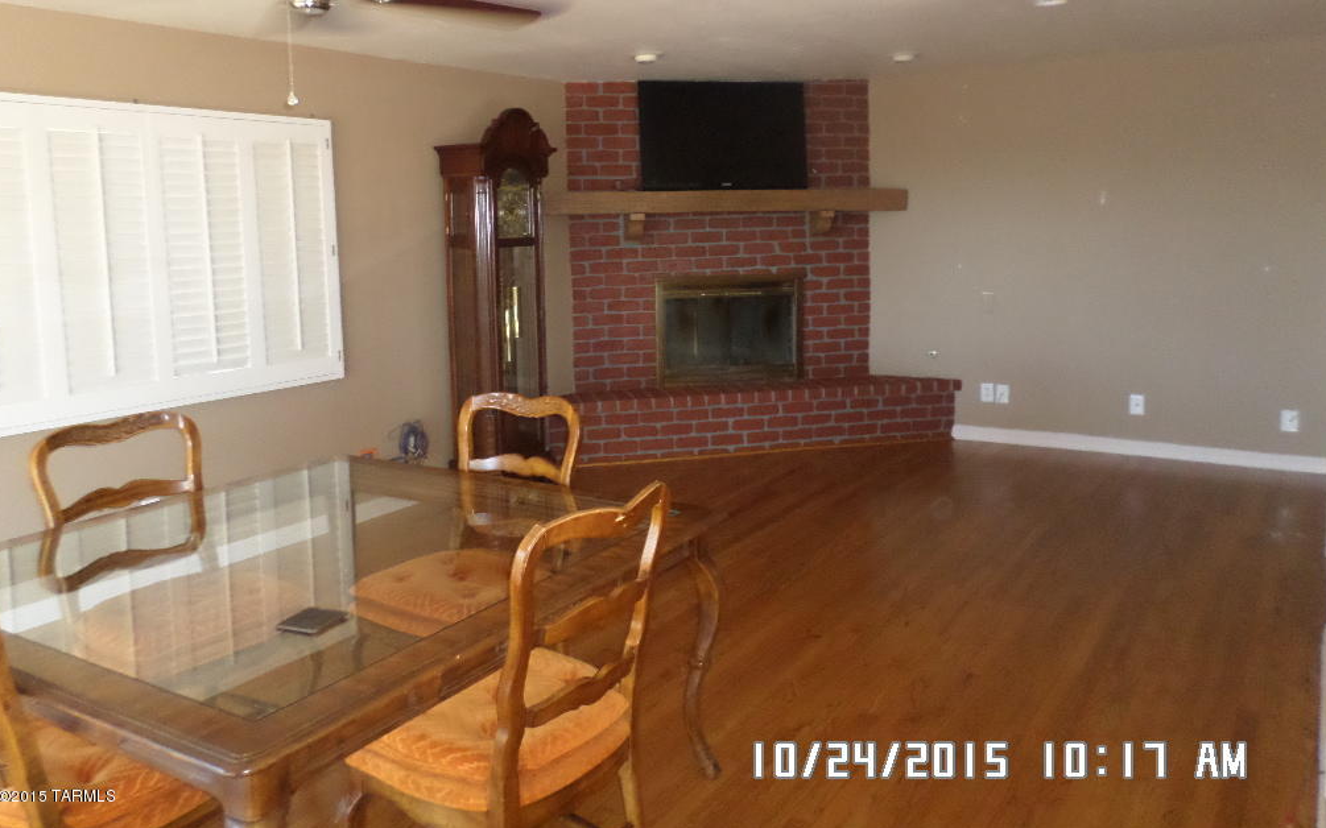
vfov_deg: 45.7
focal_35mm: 27
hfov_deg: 68.4
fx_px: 976
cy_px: 327
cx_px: 666
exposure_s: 1/30
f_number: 2.5
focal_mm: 4.5
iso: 320
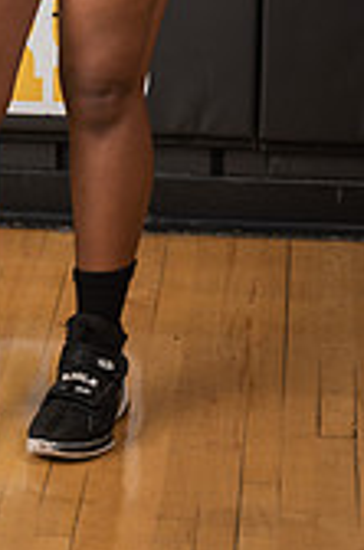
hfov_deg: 7.2
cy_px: -160
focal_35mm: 188
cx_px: -28
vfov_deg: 10.7
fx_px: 2869
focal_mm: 70
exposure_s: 1/125
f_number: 9
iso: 100
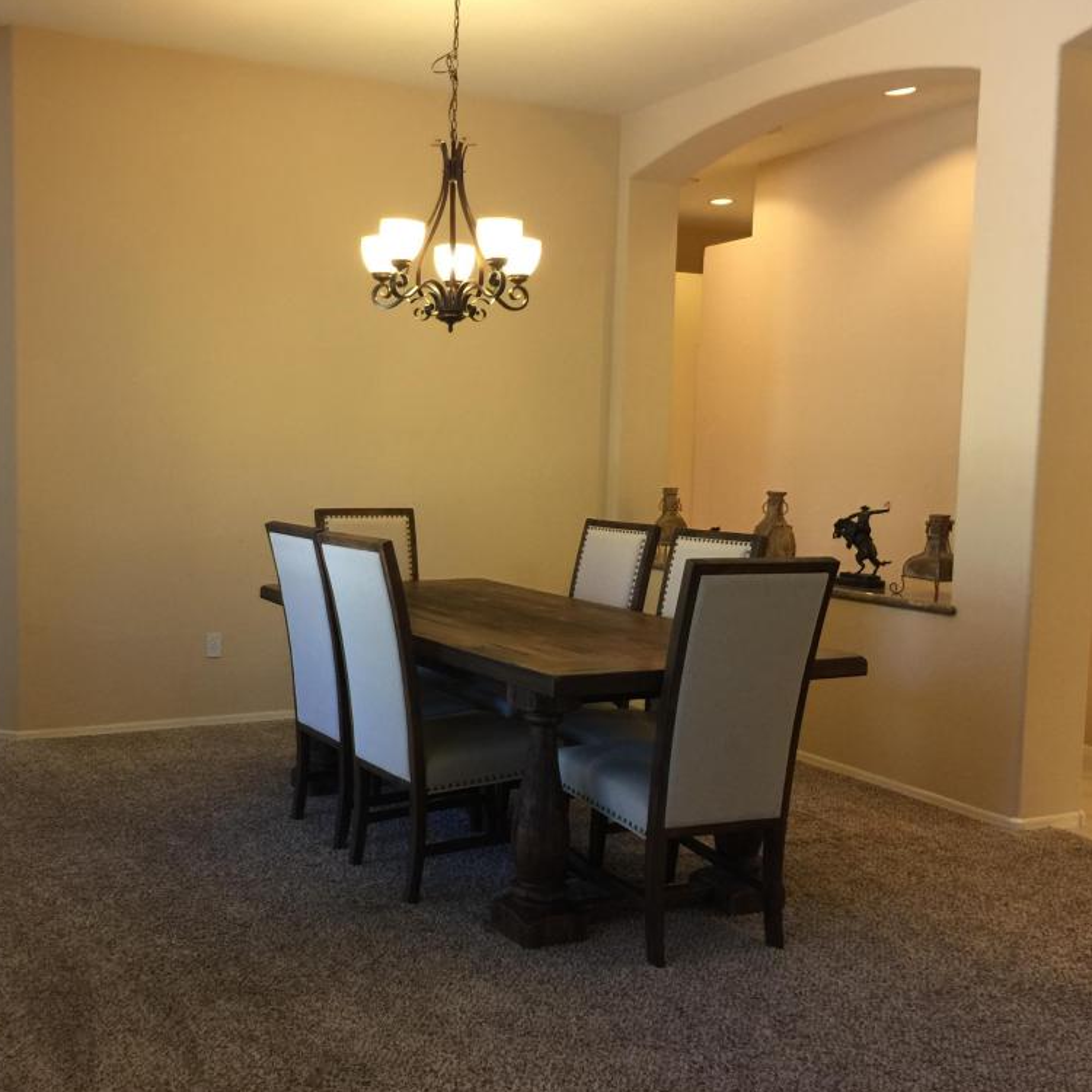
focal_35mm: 35
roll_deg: -1.4
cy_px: 550
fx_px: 1249
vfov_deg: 47.2
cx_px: 400
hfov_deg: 46.7
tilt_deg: -4.8
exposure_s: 1/15
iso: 80
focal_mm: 4.15
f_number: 2.2
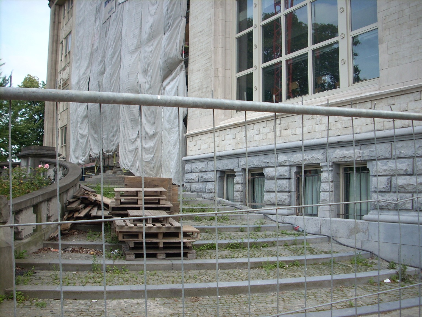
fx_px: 451
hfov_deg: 50.1
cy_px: 158
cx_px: 211
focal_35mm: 37
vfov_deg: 38.7
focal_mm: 6.2
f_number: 2.8
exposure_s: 1/185
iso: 64
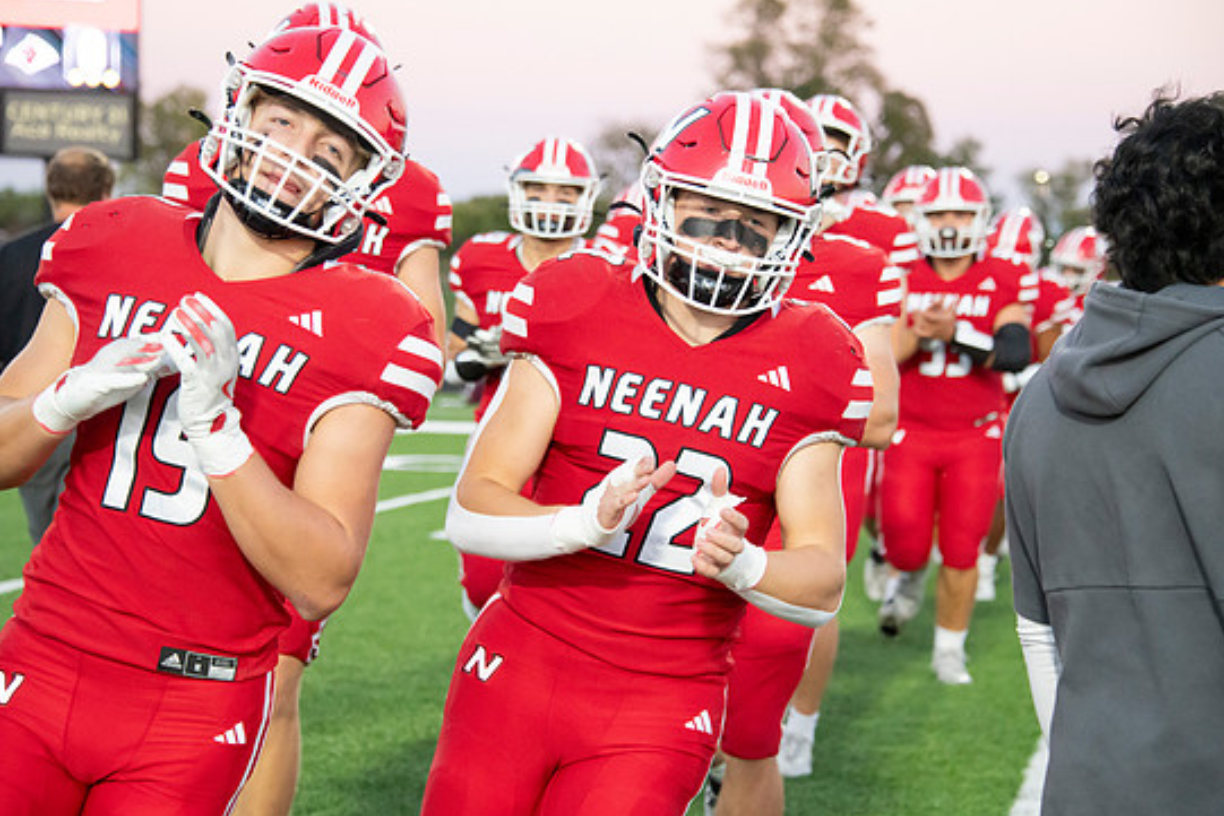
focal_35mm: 120
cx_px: 620
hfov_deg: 17.1
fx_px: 4081
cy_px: 394
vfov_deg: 11.4
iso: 8000
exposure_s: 1/640
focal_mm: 112
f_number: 5.6
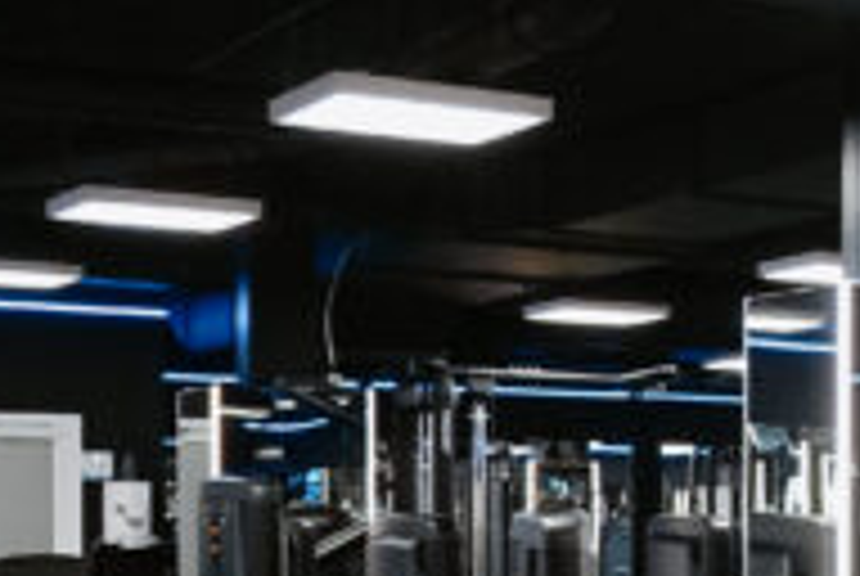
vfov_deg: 14.9
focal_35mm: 91
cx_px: 1594
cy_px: 560
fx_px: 2177
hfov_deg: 17.6
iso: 500
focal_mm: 17
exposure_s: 1/125
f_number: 2.8
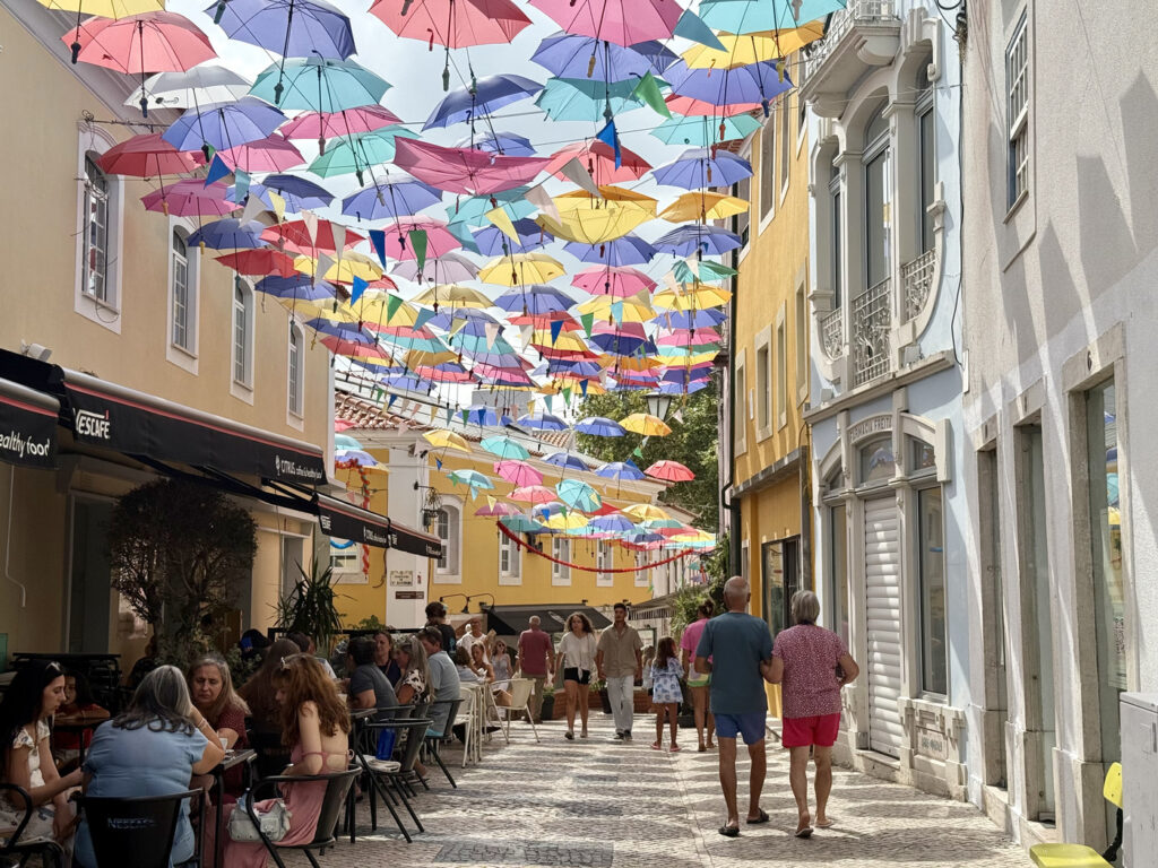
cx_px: 579
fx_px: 1606
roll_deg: -0.8
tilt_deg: +6.3
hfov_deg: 39.7
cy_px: 434
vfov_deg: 30.3
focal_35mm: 48
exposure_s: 1/4587
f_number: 1.78
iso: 80
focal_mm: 6.76
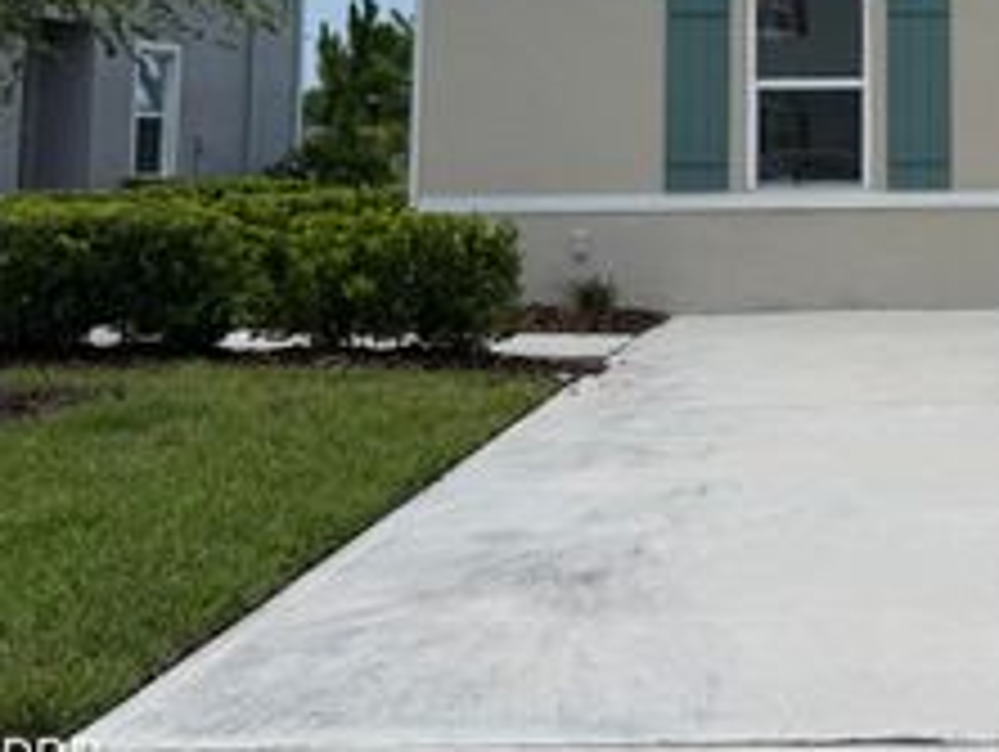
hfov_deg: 33.0
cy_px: -11
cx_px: 968
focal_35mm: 54
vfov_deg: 25.6
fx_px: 1560
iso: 80
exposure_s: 1/3425
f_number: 1.78
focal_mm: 6.76
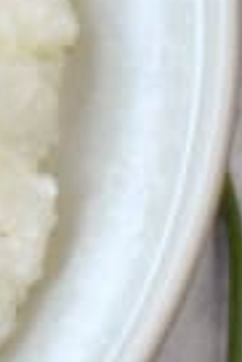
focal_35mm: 496
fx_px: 4988
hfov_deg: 2.7
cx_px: -548
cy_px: -351
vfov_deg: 4.1
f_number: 2
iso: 1800
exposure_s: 1/500
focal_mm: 50
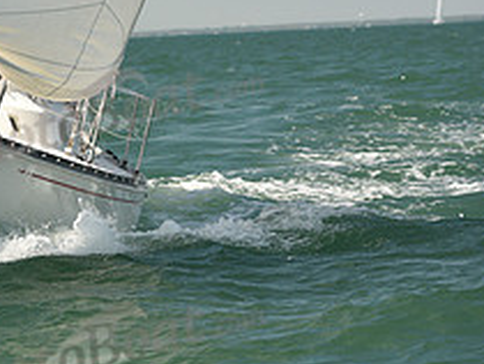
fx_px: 3527
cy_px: 29
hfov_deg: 7.7
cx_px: -177
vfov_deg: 5.9
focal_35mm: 252
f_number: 4.5
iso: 250
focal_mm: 95
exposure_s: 1/800
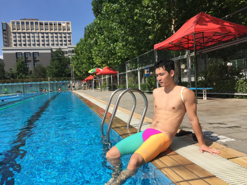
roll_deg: +2.1
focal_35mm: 29
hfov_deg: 61.7
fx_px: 207
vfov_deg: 48.2
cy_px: 92
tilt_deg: -3.1
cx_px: 124
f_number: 2.2
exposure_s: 1/2198
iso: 32
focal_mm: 4.15
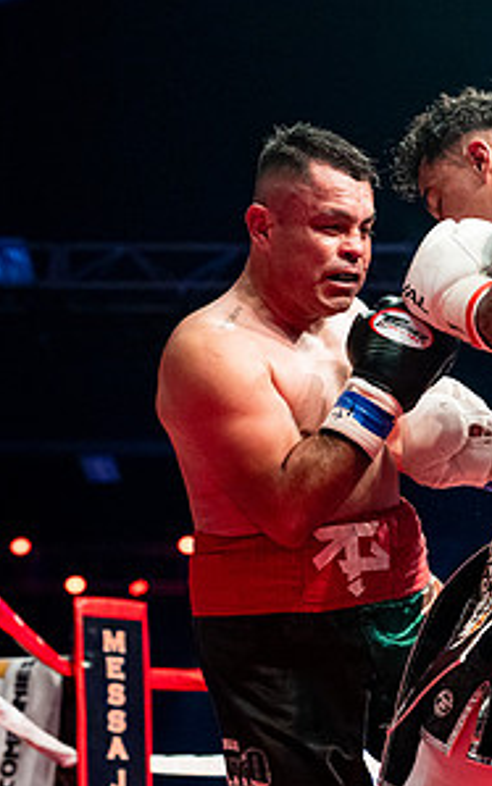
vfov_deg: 21.0
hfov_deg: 13.0
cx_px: 508
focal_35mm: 99
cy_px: 419
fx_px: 2123
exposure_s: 1/1000
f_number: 2.8
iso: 4000
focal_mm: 50
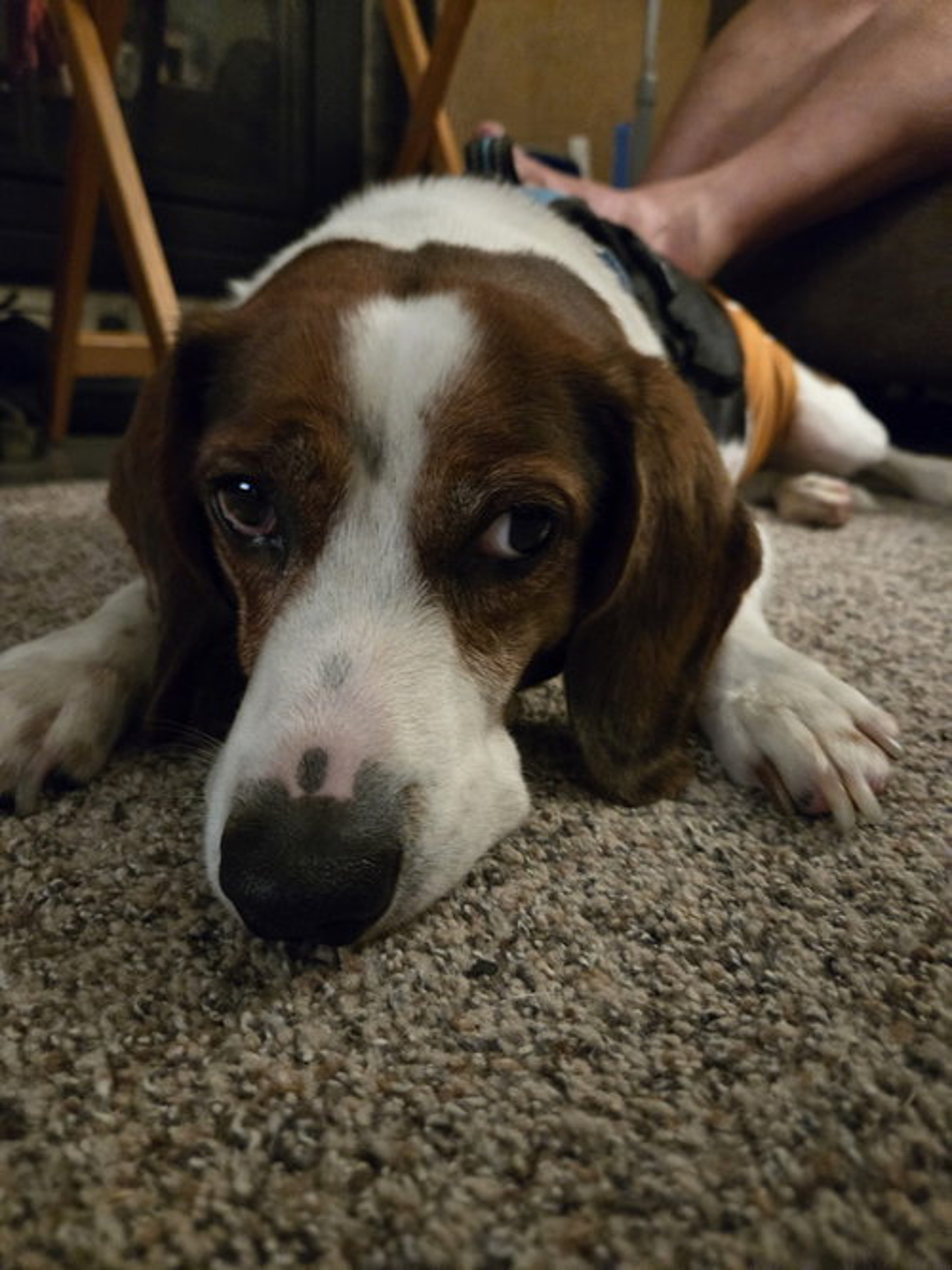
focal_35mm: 23
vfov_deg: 73.9
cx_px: 476
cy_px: 635
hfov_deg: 58.9
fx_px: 844
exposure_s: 1/40
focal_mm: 5.4
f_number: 1.8
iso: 1600
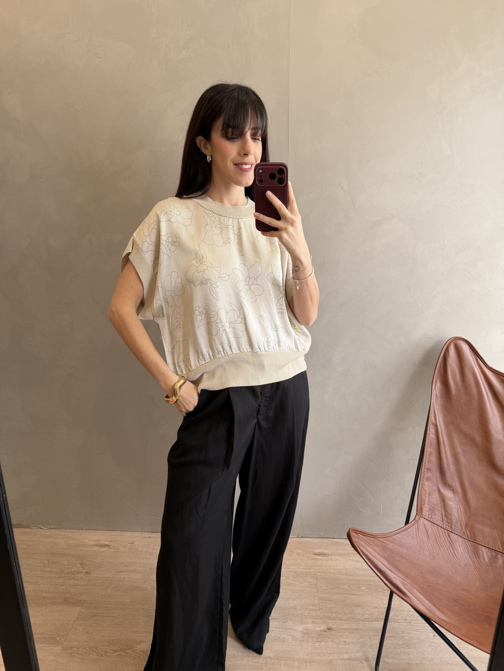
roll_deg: +0.9
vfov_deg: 71.6
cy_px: 336
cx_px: 252
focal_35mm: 24
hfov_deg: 56.8
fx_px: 466
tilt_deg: -20.7
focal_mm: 6.76
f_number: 1.78
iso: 100
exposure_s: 1/121
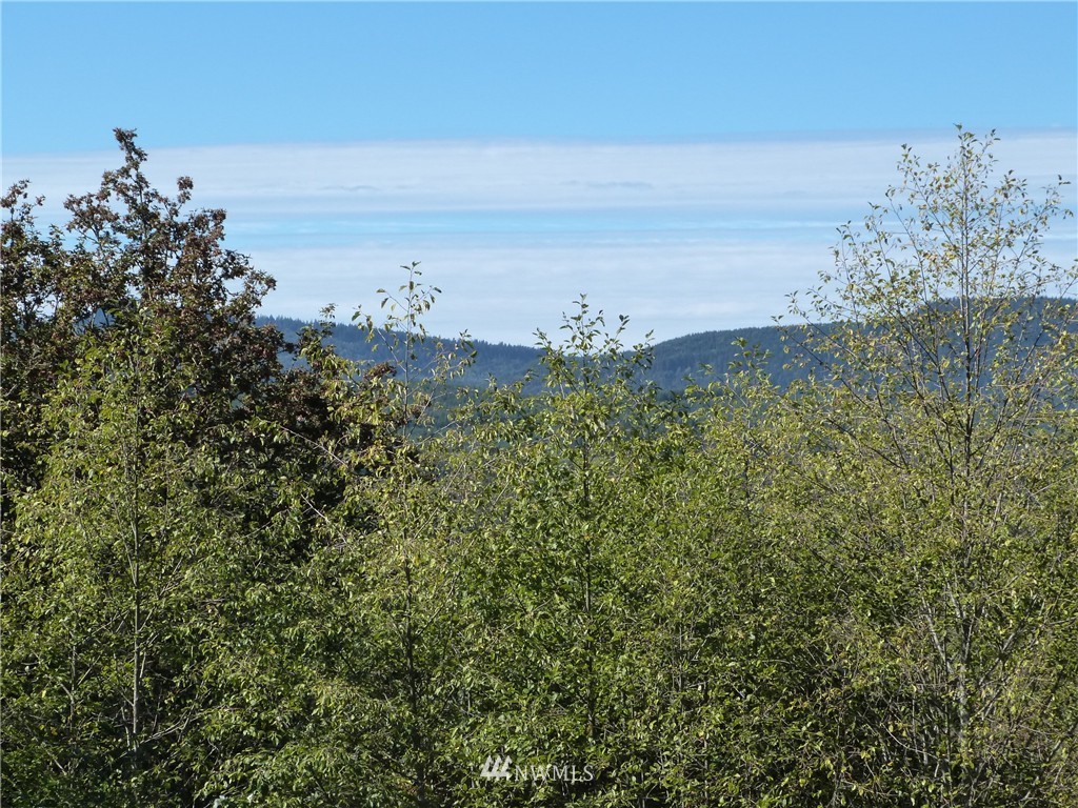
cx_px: 539
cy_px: 404
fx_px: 2958
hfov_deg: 20.7
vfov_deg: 15.6
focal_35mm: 95
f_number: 5.6
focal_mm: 17.2
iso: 160
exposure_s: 1/400
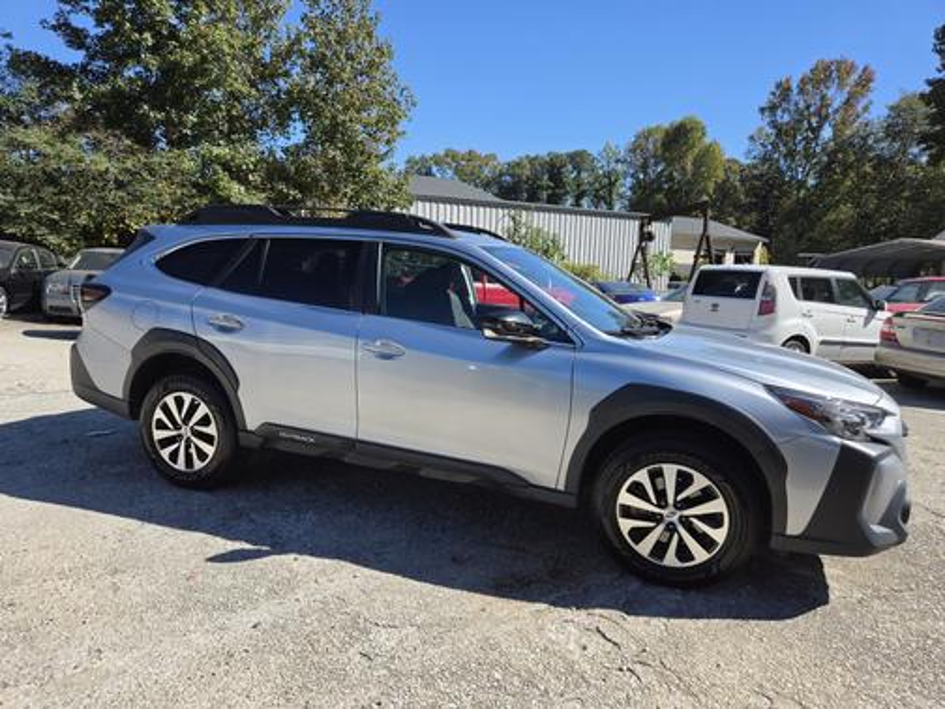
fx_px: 628
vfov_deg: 58.9
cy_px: 354
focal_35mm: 23
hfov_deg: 73.9
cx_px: 472
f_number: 1.8
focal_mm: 5.4
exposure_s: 1/2812
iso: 80
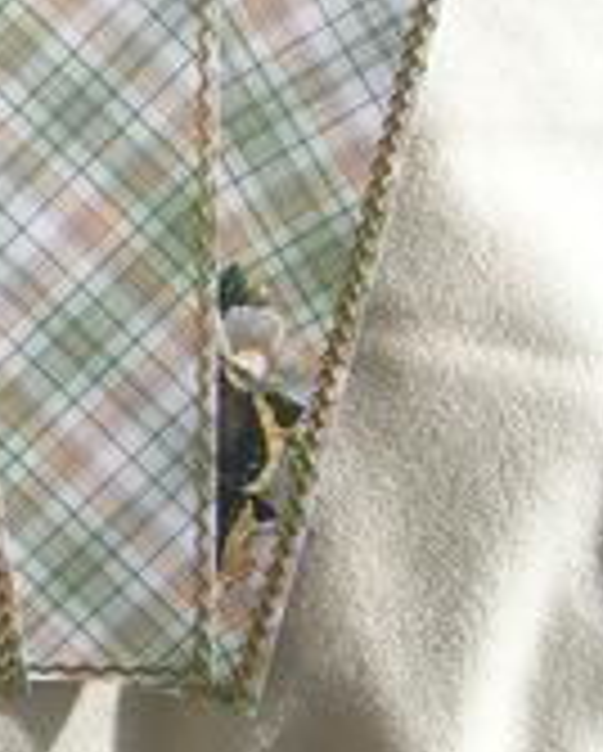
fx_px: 2049
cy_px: 0
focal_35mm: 92
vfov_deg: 20.1
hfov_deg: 16.0
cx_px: -144
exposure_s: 1/275
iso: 50
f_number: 4.8
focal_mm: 5.4
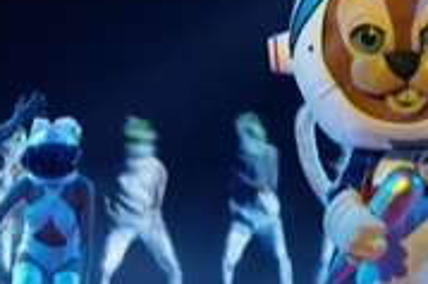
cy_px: 135
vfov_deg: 4.4
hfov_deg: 6.6
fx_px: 3718
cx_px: 416
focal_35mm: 313
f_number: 4.5
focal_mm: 112
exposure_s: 1/250
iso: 5000
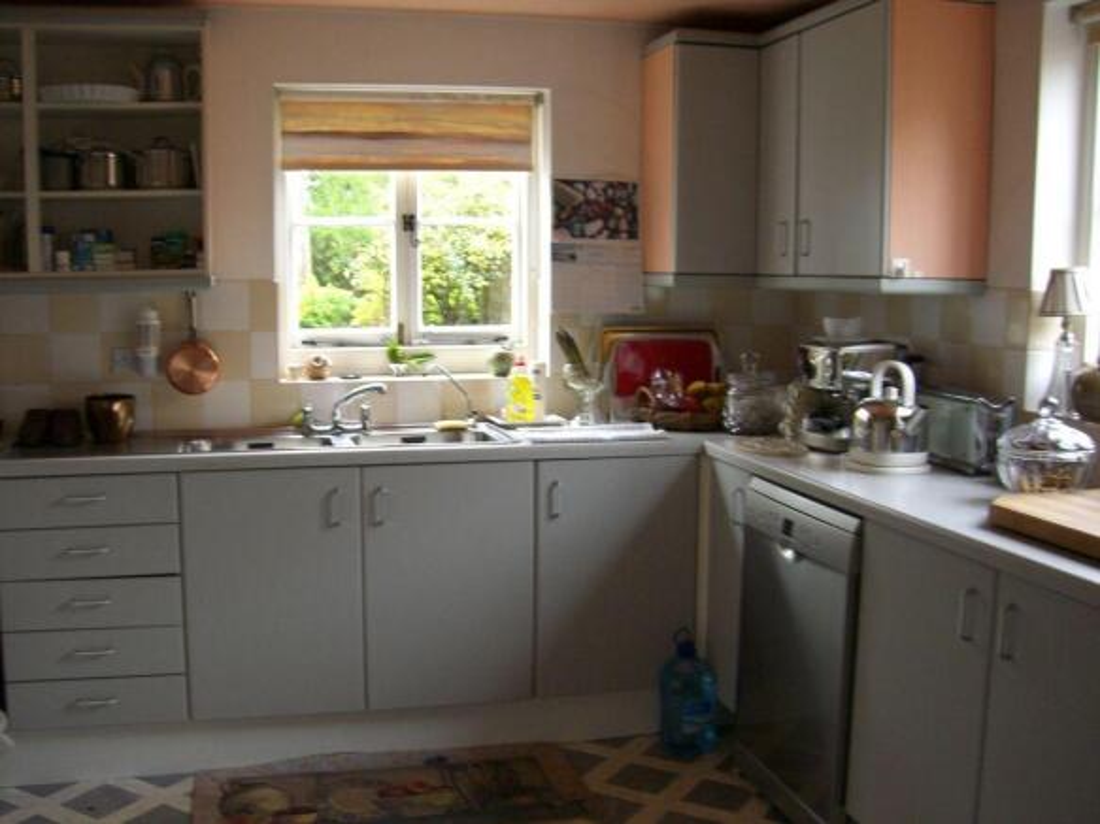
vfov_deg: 37.7
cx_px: 550
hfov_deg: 49.0
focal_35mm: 38
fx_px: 1207
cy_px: 412
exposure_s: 1/60
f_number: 2.7
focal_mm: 6.2
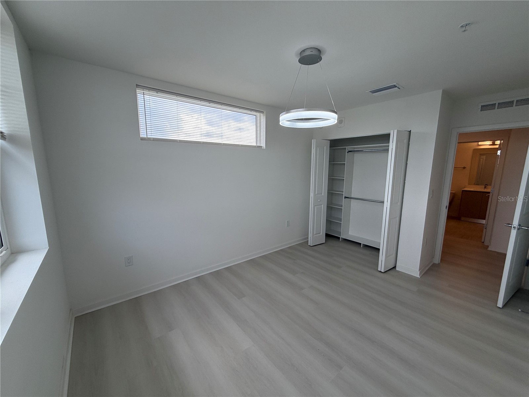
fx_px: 214
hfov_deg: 102.1
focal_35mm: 14
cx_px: 264
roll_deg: -0.3
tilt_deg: -9.2
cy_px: 198
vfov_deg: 85.7
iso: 64
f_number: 2.2
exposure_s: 1/120
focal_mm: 2.22
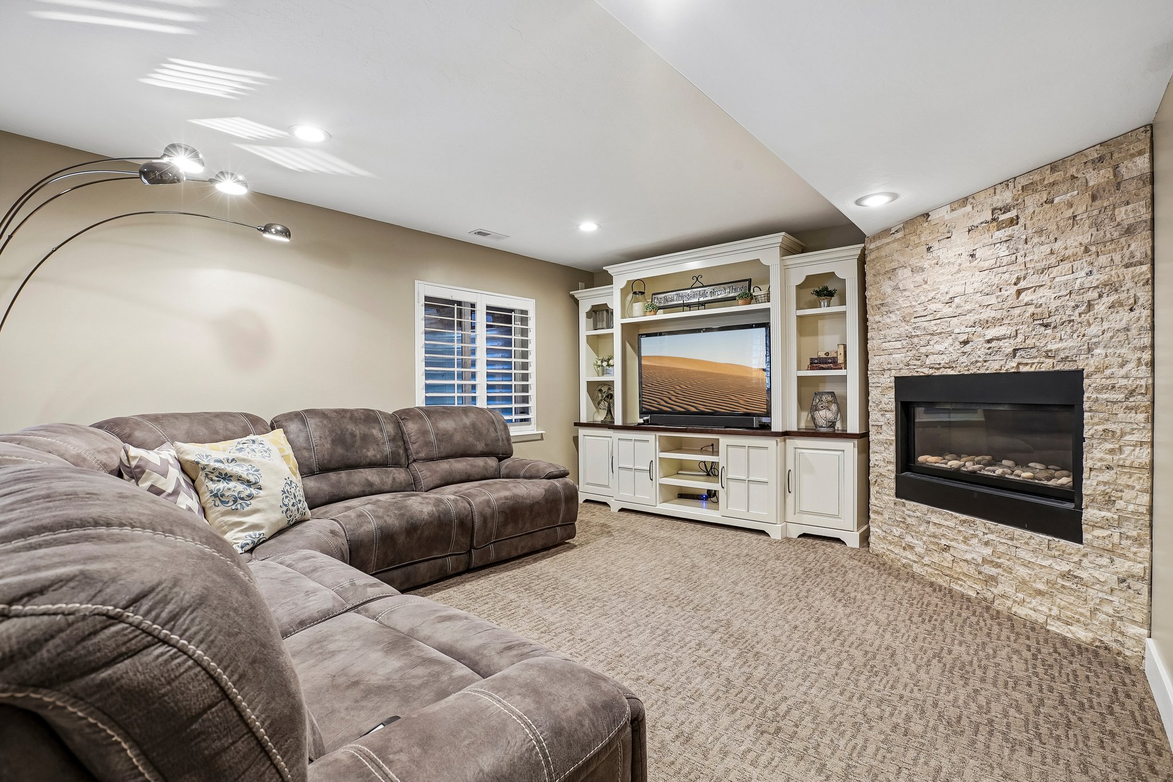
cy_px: 391
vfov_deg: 73.7
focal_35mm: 16
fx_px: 521
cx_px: 586
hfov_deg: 96.7
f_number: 8
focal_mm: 16
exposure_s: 1/4
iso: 400
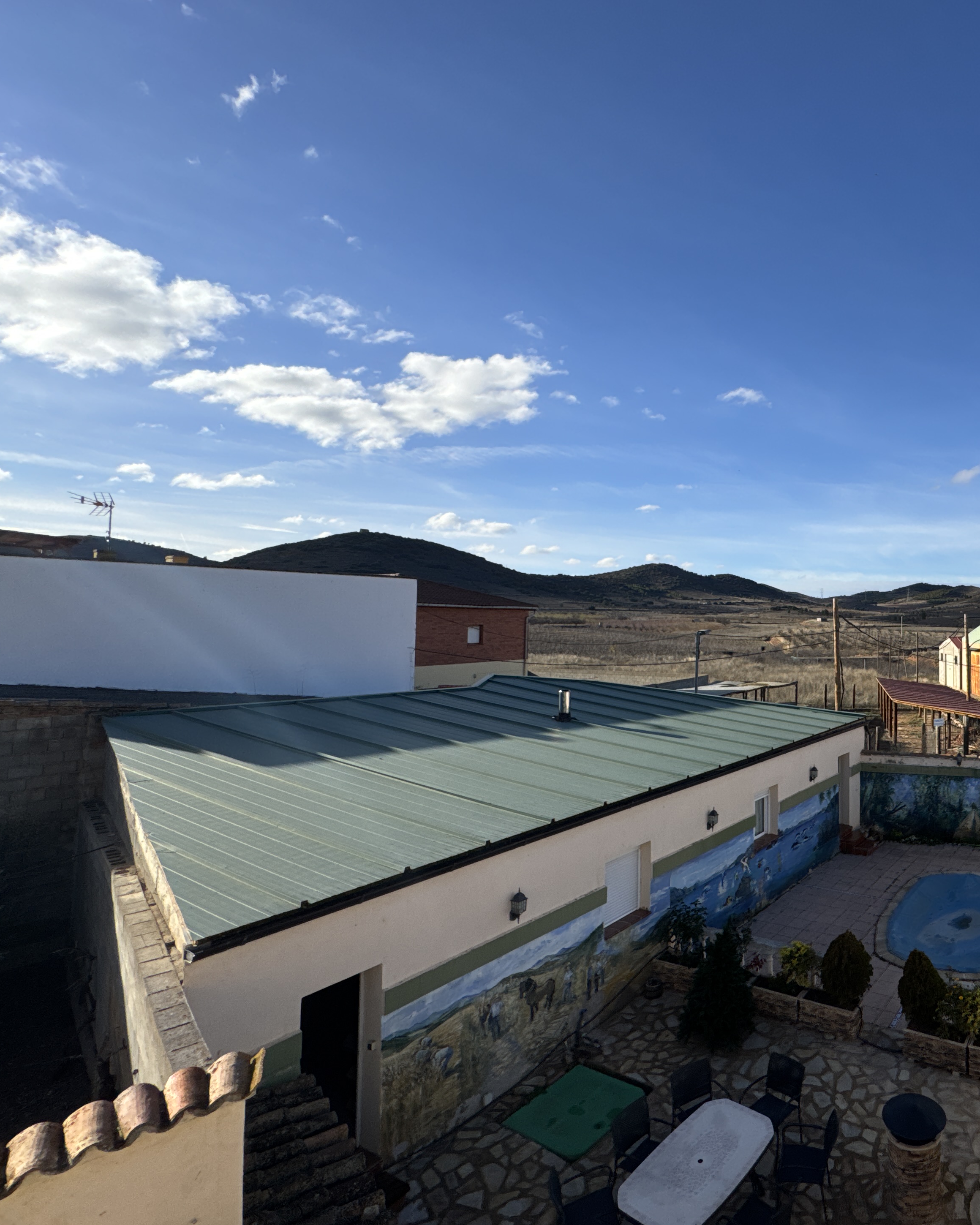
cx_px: 846
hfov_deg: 61.9
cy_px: 591
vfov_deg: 83.3
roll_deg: -0.9
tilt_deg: +0.3
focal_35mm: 19
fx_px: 689
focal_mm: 2.22
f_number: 2.2
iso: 50
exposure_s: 1/2273
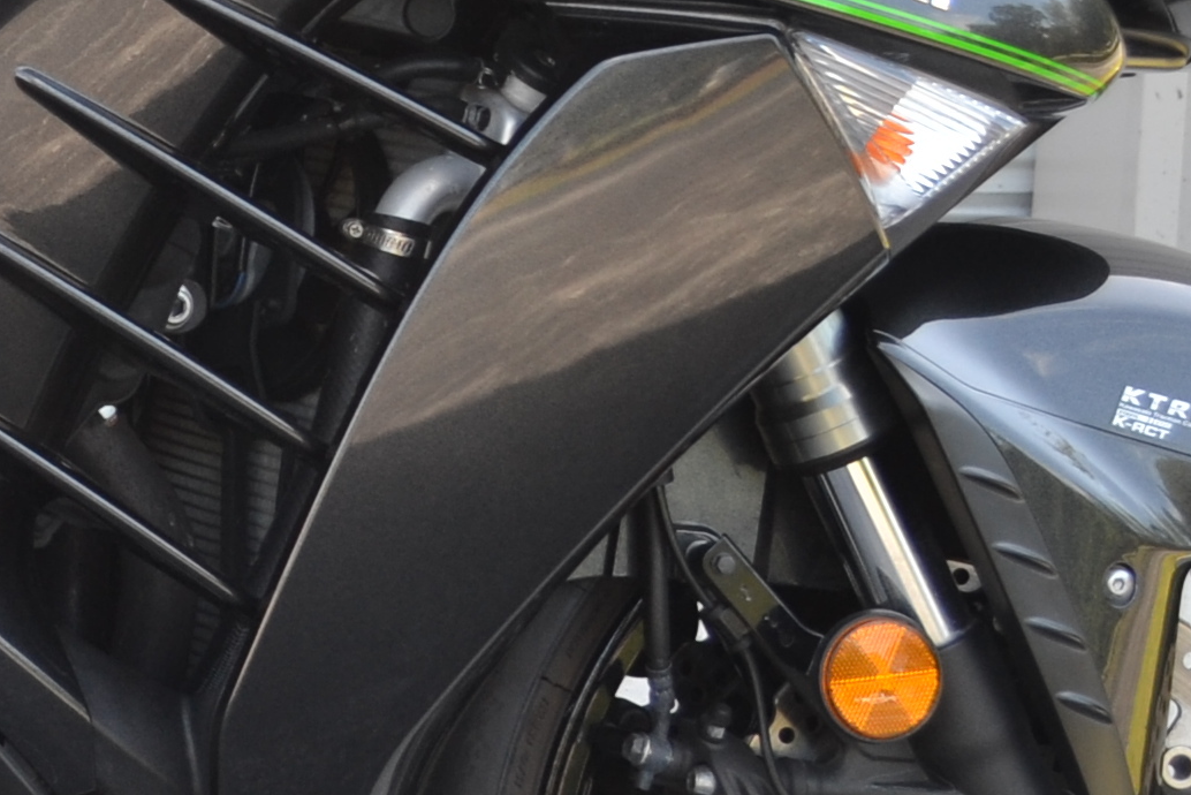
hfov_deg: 12.7
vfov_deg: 9.3
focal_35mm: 147
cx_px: -930
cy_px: 12
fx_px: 4864
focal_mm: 22
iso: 200
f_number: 5.6
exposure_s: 1/125
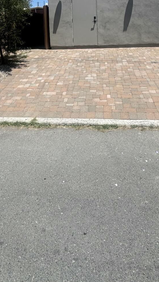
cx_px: 67
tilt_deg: -1.9
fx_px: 232
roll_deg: +1.6
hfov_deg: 37.7
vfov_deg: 54.8
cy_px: 30
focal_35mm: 31
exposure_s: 1/2584
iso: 50
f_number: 2.2
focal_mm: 2.22
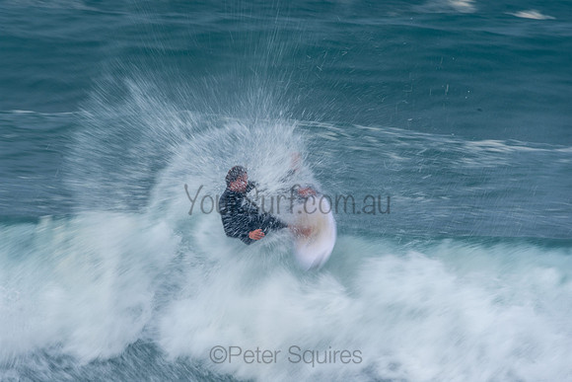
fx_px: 11442
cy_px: 191
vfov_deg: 1.9
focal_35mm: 720
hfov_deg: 2.9
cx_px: 286
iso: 100
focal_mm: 480
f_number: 20
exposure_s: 1/30
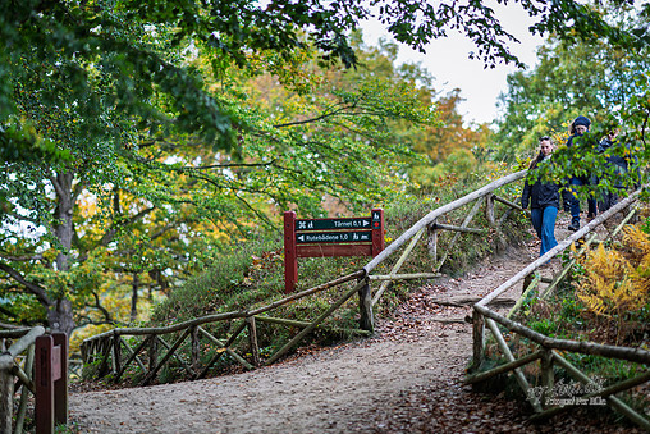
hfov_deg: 21.0
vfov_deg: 14.1
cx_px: 321
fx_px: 1752
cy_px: 207
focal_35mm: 97
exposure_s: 1/320
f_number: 1.4
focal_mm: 85
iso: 64
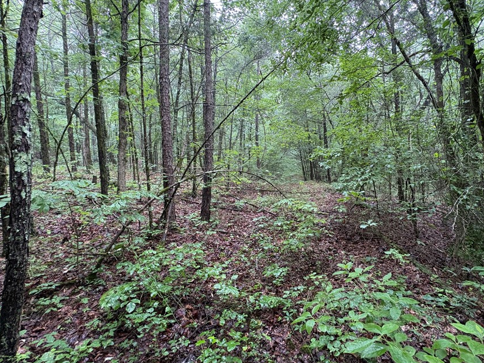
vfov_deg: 74.7
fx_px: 238
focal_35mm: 17
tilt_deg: -1.6
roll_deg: +2.7
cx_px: 281
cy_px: 172
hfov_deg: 90.3
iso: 200
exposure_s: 1/64
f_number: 2.2
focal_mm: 2.22
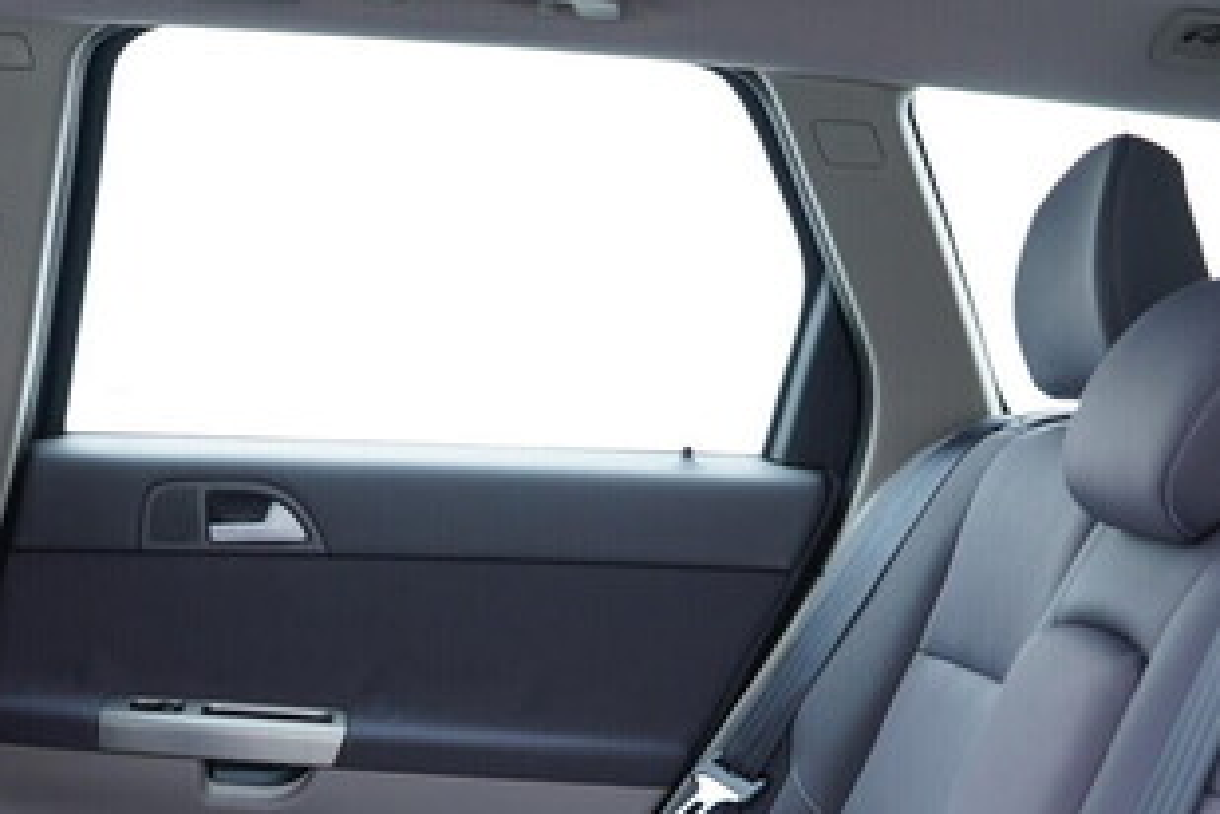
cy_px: 690
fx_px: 2169
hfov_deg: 31.4
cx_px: 533
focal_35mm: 64
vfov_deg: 20.9
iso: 320
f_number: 2.8
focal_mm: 24
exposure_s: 1/40
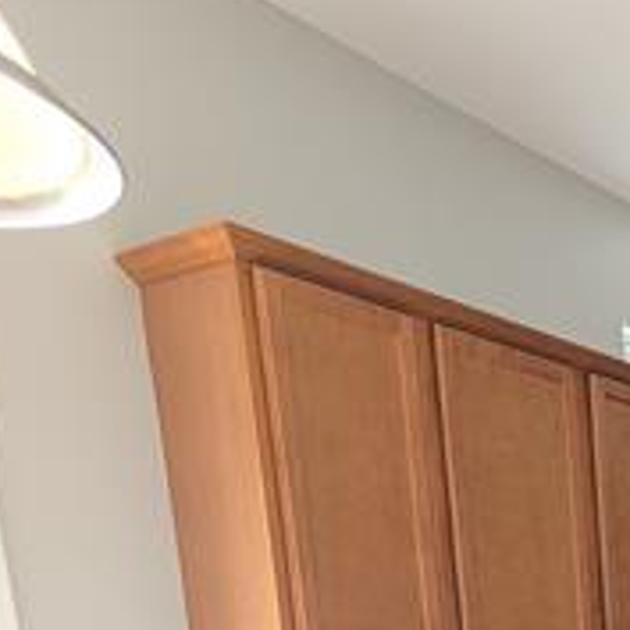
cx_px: 922
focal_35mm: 46
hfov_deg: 27.1
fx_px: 947
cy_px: 858
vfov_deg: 28.6
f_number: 1.7
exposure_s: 1/120
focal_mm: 2.02
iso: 139
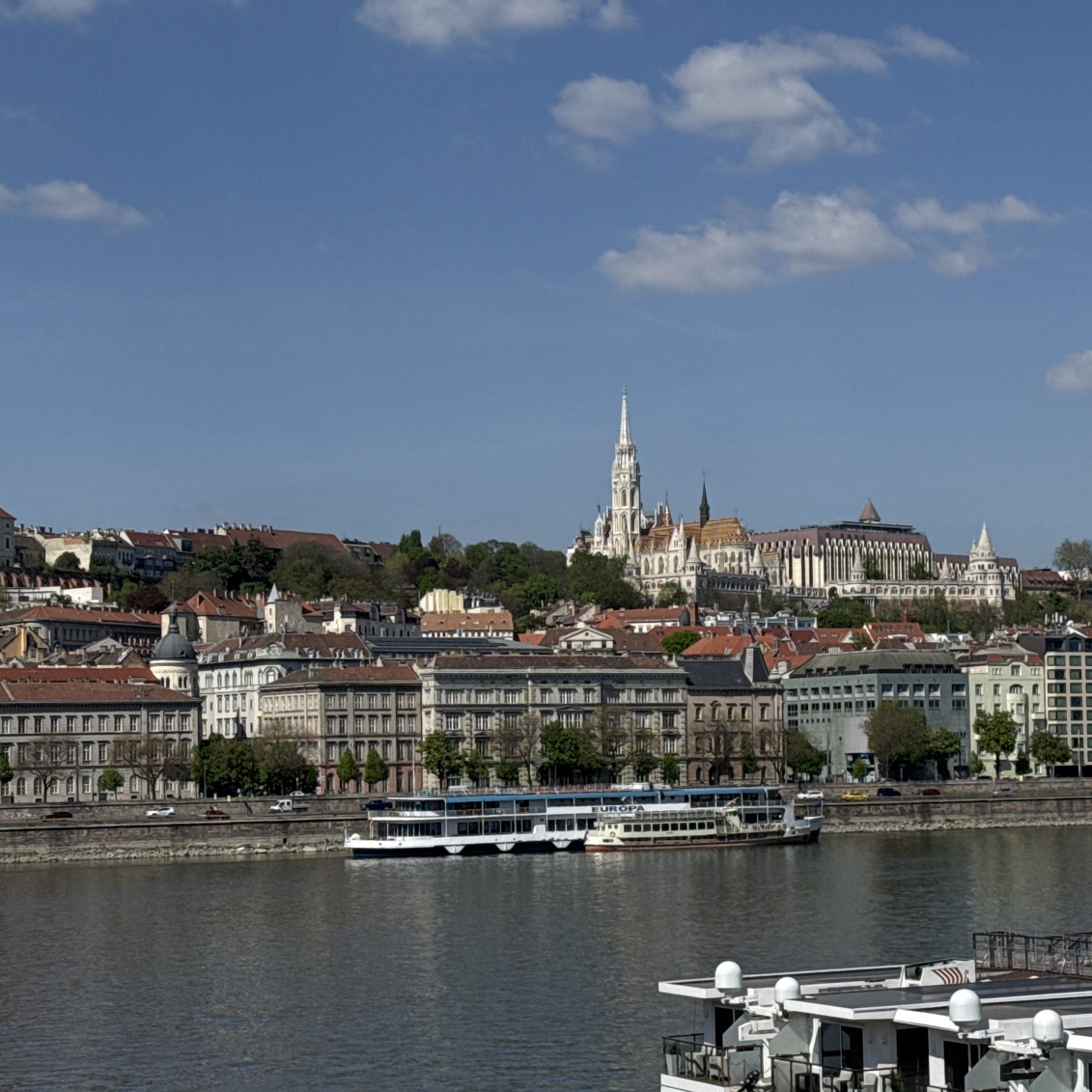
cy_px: 616
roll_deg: +0.8
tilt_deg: +2.8
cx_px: 683
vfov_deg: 23.0
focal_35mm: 75
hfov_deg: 23.0
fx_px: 2677
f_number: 1.78
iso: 64
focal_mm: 6.76
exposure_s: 1/7937
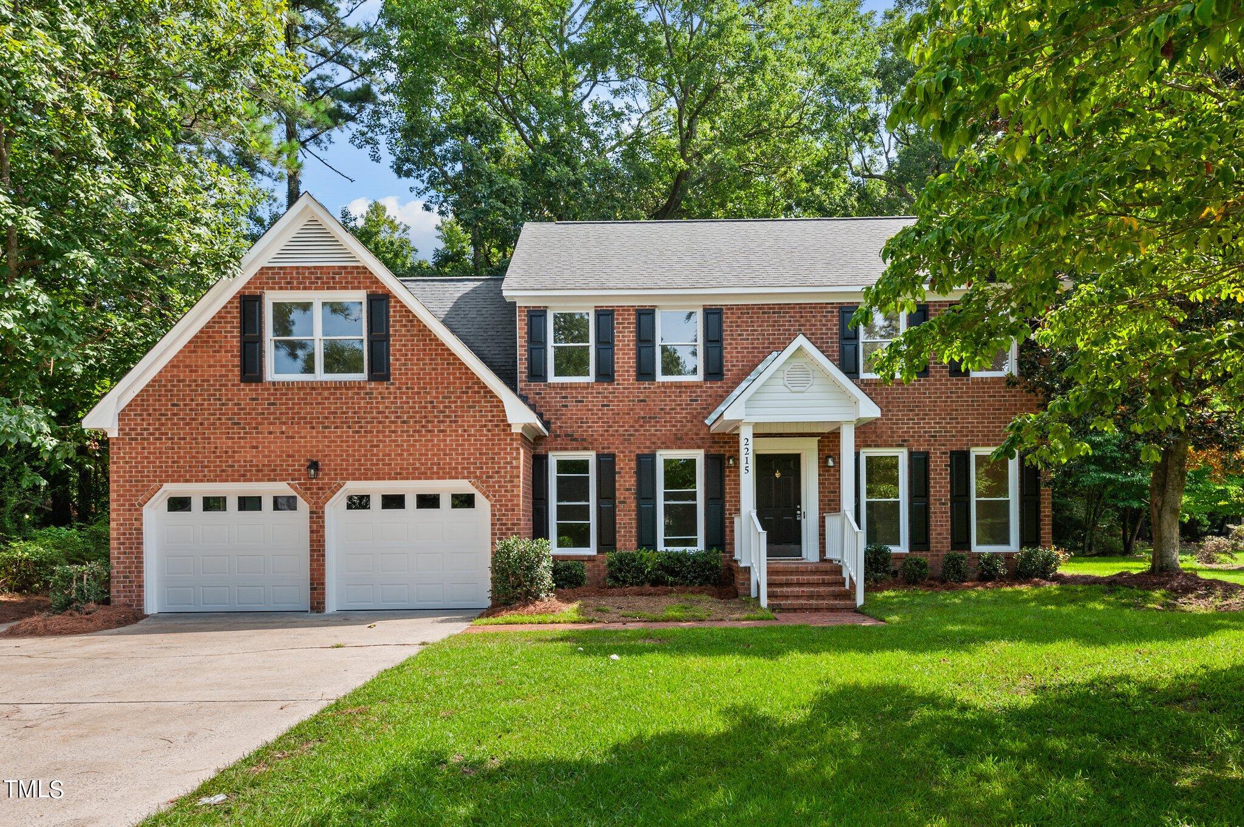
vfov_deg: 55.0
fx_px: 794
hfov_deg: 76.1
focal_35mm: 23
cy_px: 414
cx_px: 622
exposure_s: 1/320
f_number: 9
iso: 400
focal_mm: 23
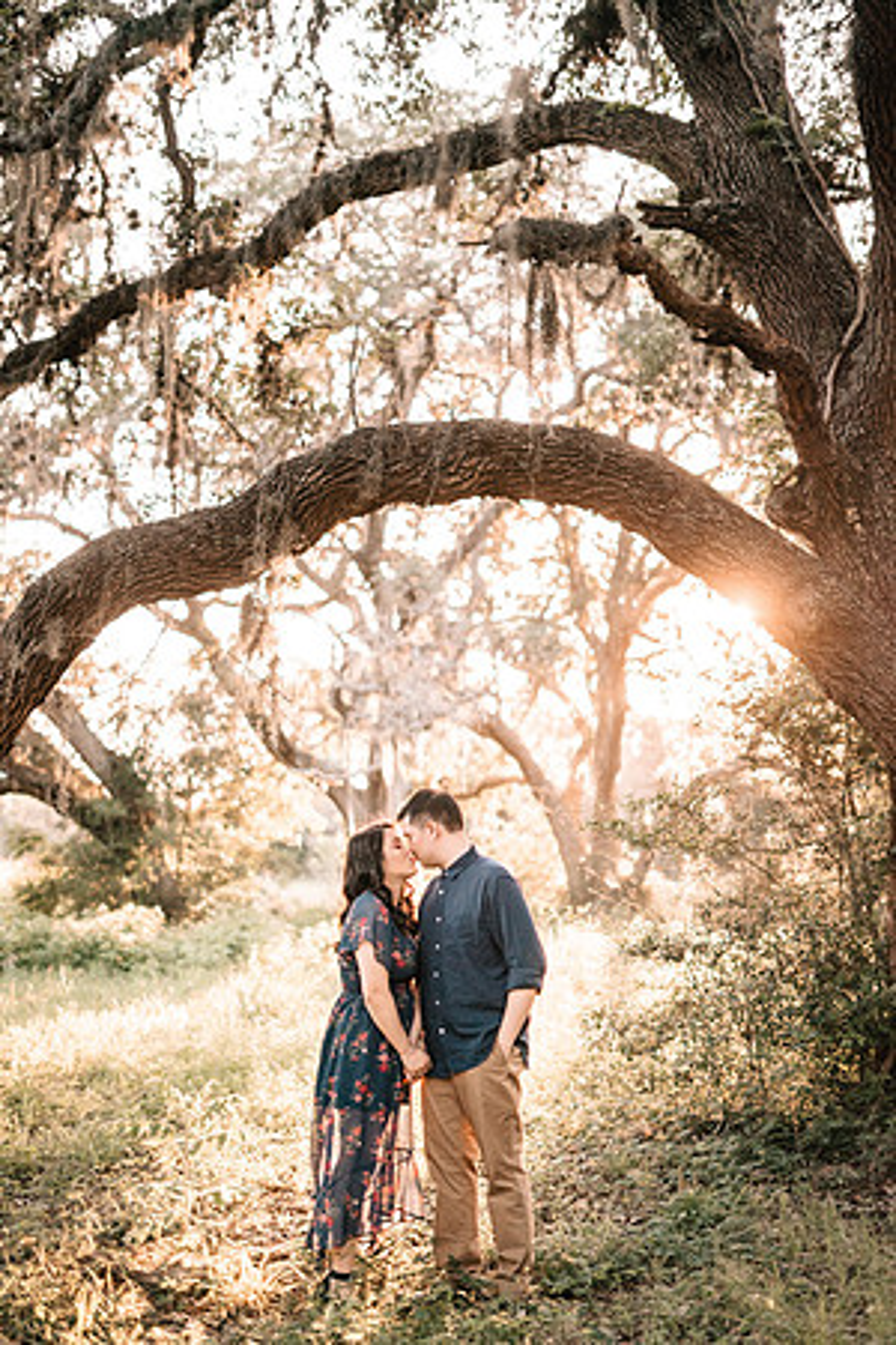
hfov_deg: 27.0
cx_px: 448
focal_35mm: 50
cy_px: 672
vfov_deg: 39.6
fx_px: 1867
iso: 2500
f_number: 1.8
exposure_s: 1/3200
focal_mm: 50
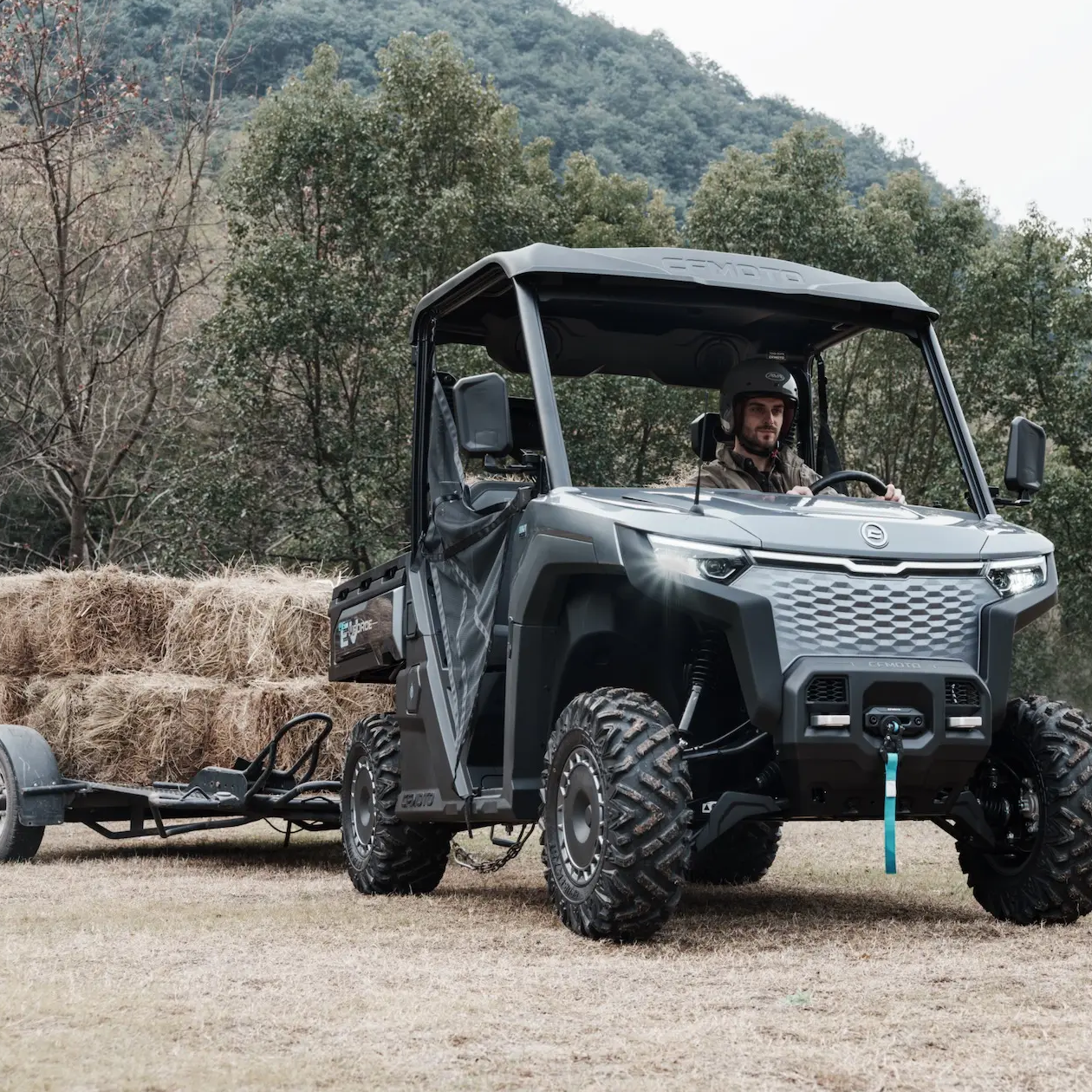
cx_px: 613
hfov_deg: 29.8
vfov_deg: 29.8
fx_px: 2053
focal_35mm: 58
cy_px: 544
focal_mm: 44.4
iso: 400
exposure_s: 1/320
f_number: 5.6
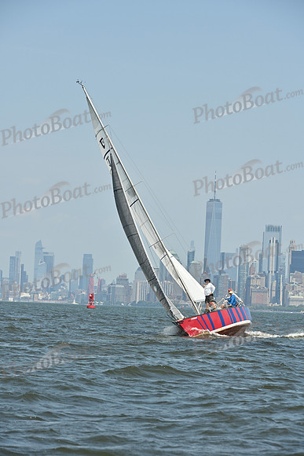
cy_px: 228
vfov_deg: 13.7
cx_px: 152
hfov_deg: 9.2
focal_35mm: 150
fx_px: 1899
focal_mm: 150
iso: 320
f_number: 9
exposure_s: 1/1250
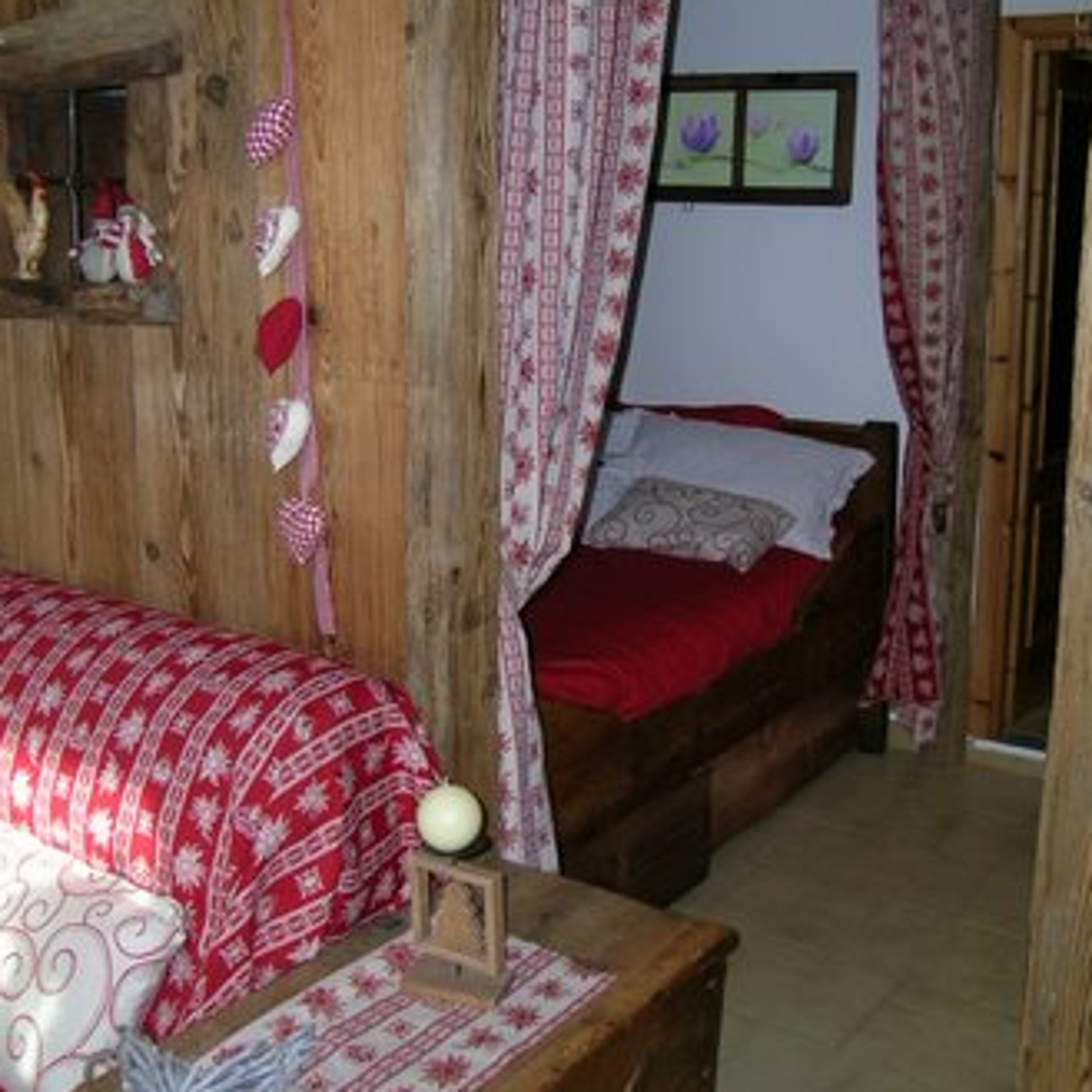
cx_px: 524
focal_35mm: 40
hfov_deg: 41.9
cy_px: 461
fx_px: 1428
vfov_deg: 41.7
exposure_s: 1/60.1
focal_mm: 6.5
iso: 50
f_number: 2.9
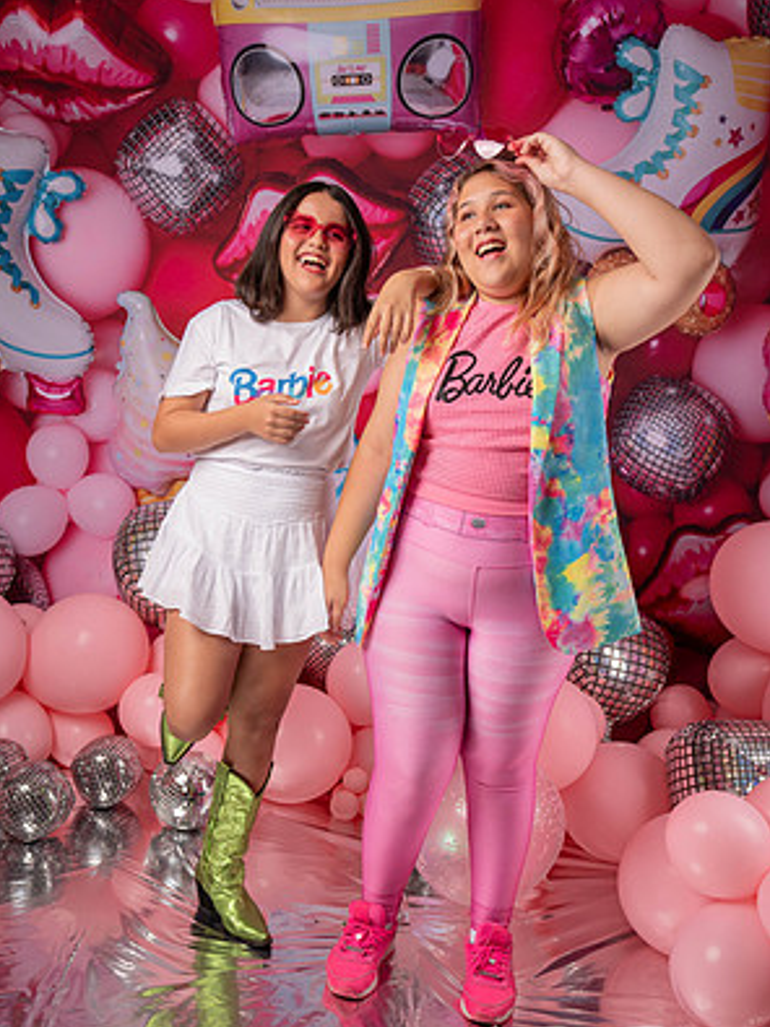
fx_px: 1365
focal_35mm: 46
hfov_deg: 31.5
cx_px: 382
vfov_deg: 41.2
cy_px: 575
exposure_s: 1/100
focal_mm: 42
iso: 125
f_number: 4.5
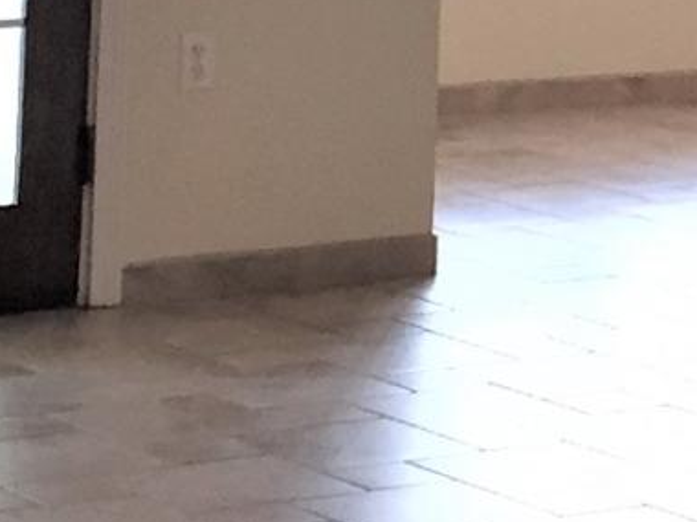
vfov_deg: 6.3
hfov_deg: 8.4
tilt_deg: -1.7
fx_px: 4611
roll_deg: -3.2
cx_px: 1161
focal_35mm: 229
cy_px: -484
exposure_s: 1/30
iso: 40
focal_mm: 4.15
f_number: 2.2
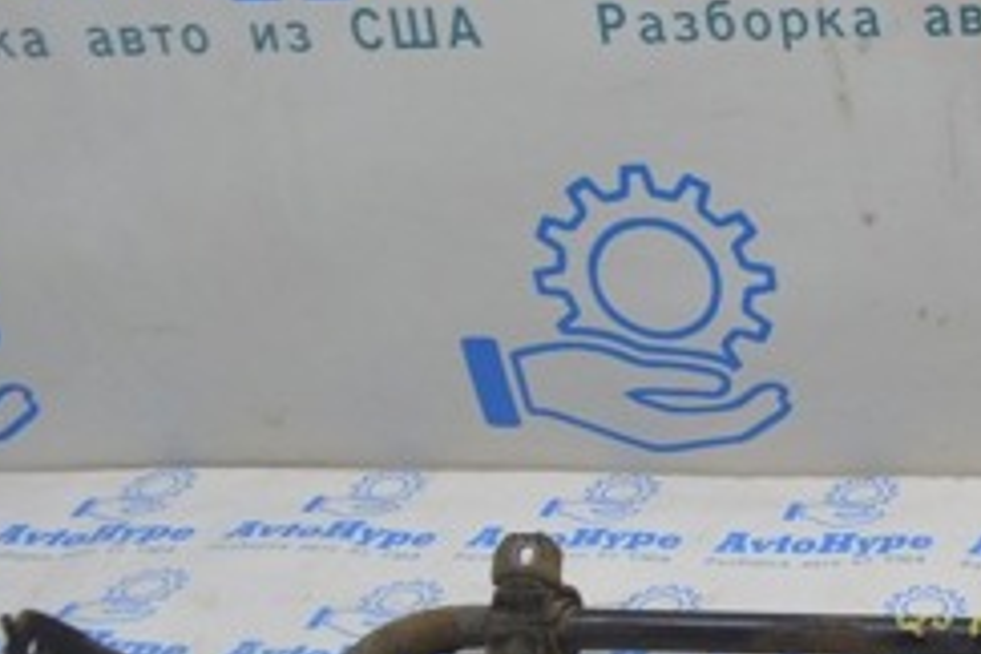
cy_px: 281
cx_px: 1227
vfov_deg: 19.2
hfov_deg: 25.1
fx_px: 1935
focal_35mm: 71
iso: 400
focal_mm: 18
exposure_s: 1/25
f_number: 5.6
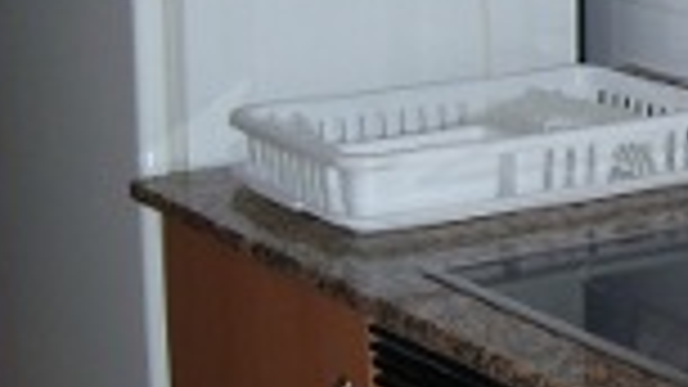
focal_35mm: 129
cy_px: 56
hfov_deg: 15.9
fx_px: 2353
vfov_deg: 9.4
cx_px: 854
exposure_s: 1/60
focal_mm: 5.6
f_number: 2.7
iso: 80
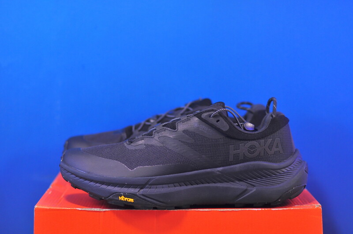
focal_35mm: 75
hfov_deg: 27.0
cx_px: 176
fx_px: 734
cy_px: 117
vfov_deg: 18.1
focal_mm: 50
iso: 250
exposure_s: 1/320
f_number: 2.2
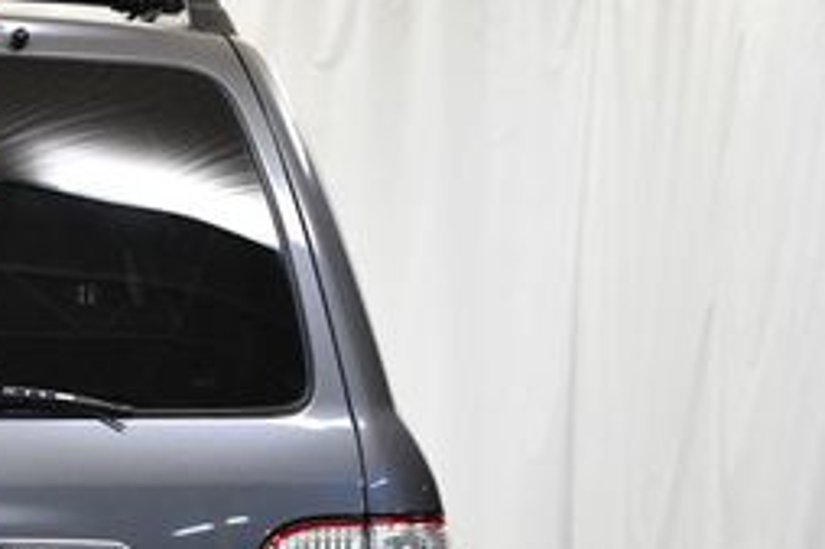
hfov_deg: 16.8
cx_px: -201
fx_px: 2657
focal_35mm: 116
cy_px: 585
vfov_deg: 11.6
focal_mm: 31
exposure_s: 1/125
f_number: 4.2
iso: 2000
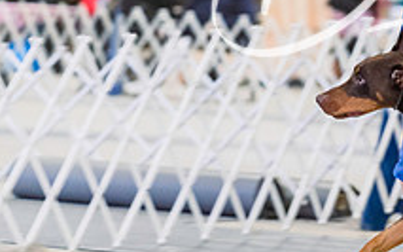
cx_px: 531
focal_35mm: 372
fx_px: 4085
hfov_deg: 5.6
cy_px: 97
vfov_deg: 3.5
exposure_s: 1/160
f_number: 2.8
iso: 2500
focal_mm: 115
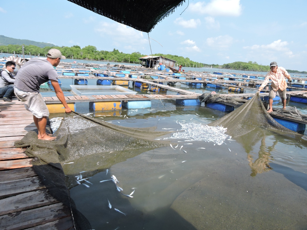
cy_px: 115
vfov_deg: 56.8
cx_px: 154
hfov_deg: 71.6
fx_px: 213
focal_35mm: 24
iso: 100
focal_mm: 4.3
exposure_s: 1/640
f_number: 3.3
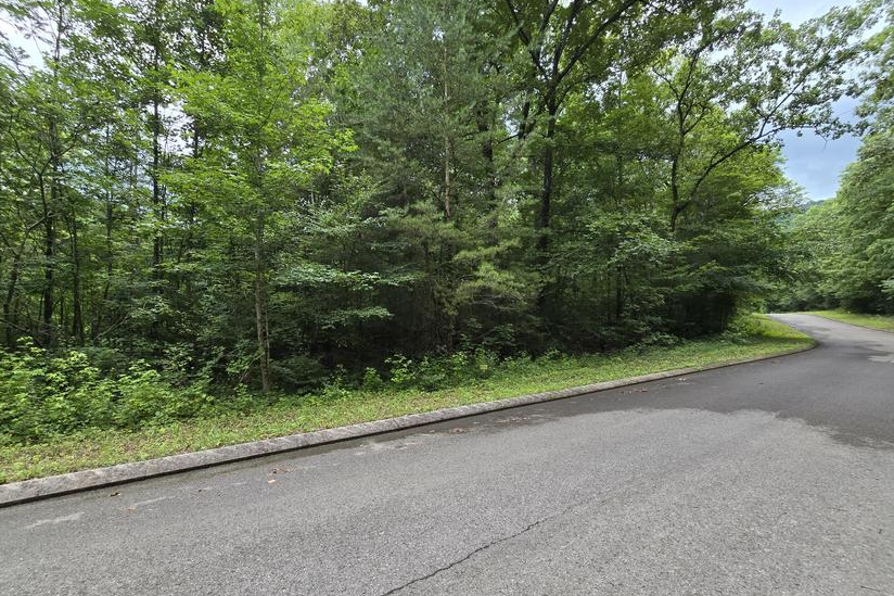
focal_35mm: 14
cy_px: 332
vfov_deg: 80.9
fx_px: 348
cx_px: 436
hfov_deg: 104.2
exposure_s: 1/179
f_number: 2.2
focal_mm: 2.2
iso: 50
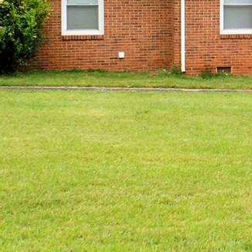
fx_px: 865
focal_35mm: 105
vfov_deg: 16.3
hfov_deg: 15.8
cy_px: 10
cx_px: 320
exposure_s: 1/250
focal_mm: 6.9
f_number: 4.2
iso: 100
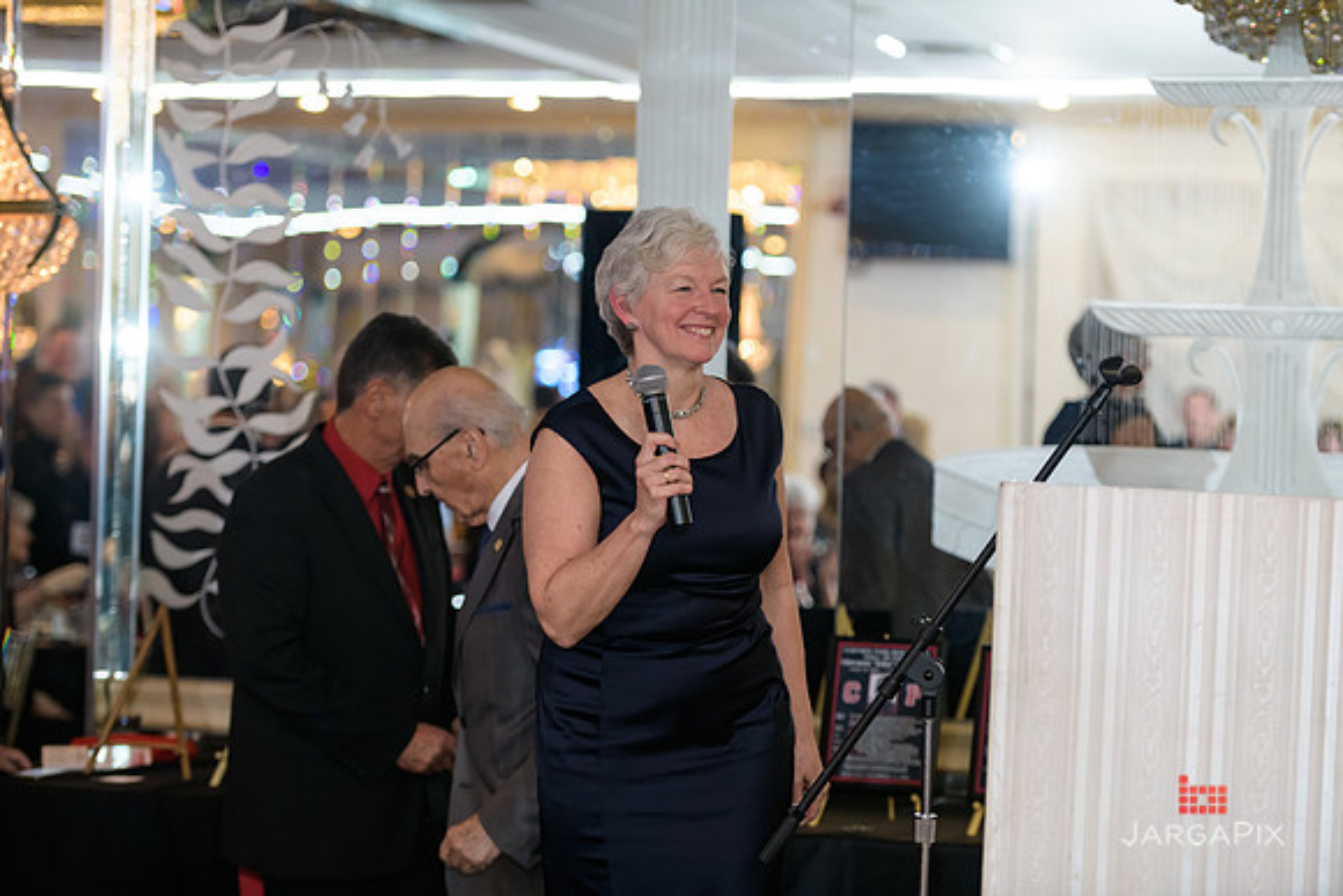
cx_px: 672
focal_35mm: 100
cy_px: 448
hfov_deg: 20.4
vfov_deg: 13.7
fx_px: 3731
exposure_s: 1/125
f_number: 3.2
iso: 1000
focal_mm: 100
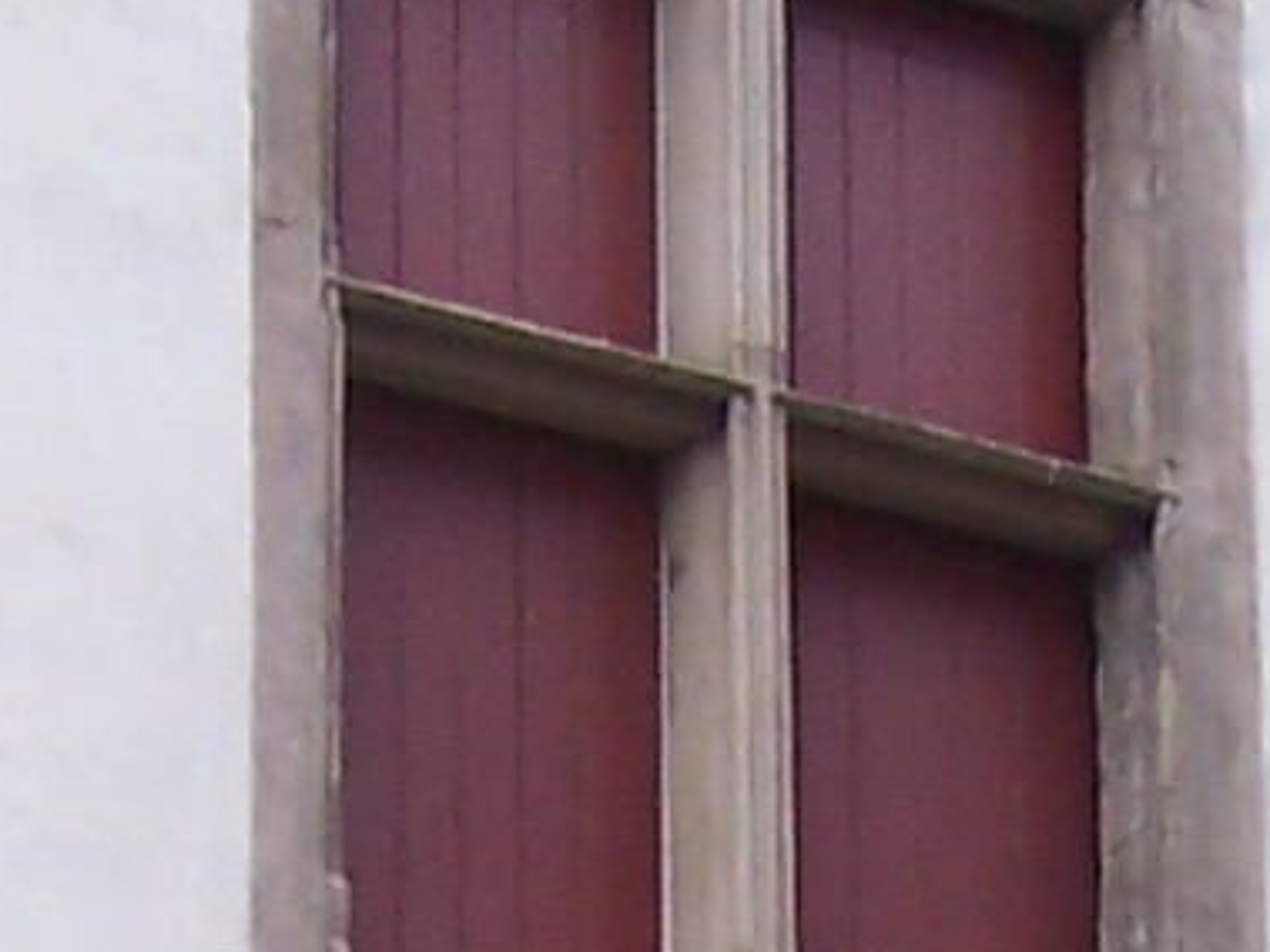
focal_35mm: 216
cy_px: 2816
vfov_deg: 6.3
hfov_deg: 9.2
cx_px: 848
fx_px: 7922
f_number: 2.7
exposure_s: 1/180
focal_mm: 5.6
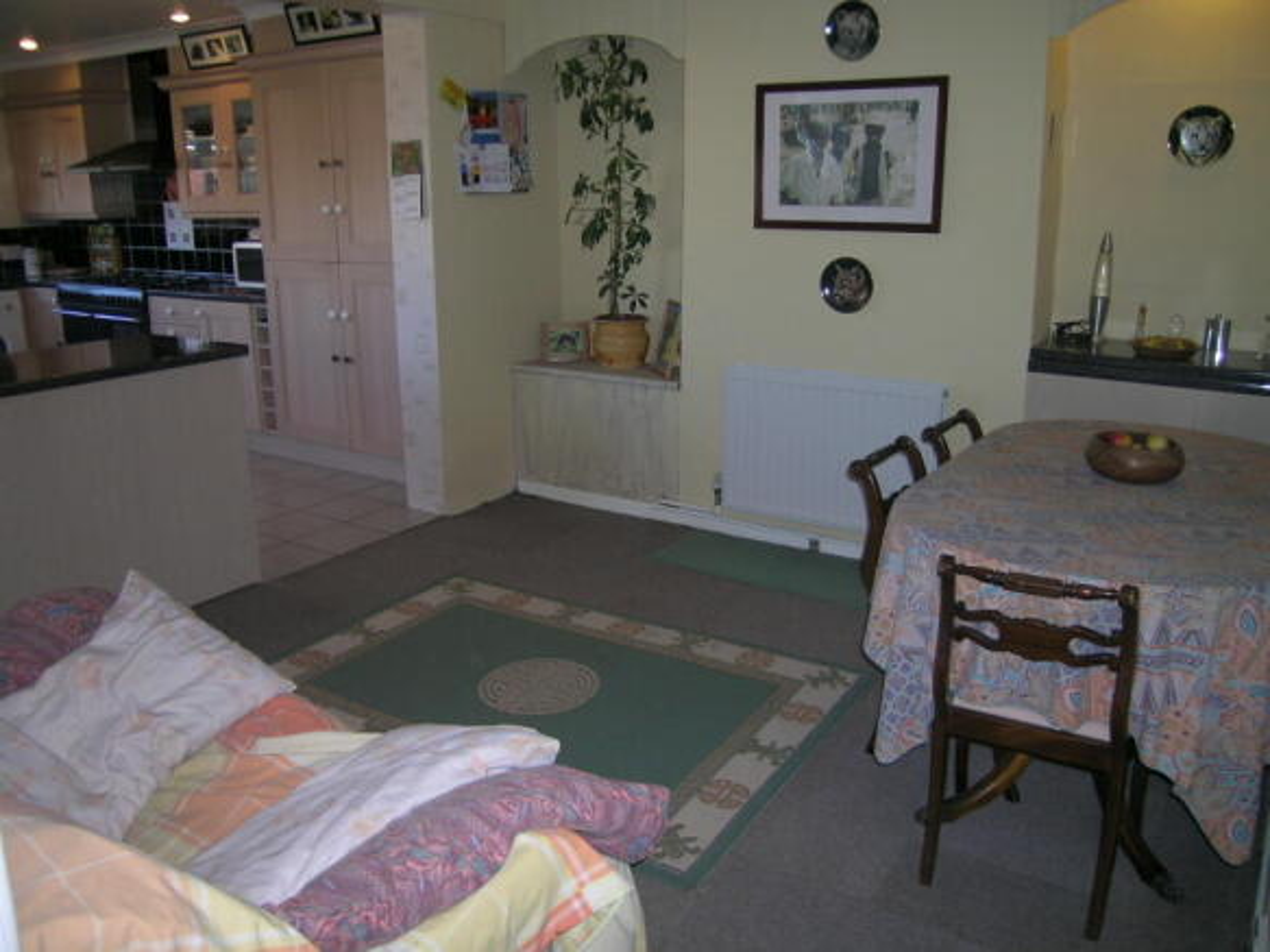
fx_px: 1027
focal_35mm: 28
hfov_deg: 63.5
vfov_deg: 49.7
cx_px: 635
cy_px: 476
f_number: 2.8
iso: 50
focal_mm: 5.8
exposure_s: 1/60.1
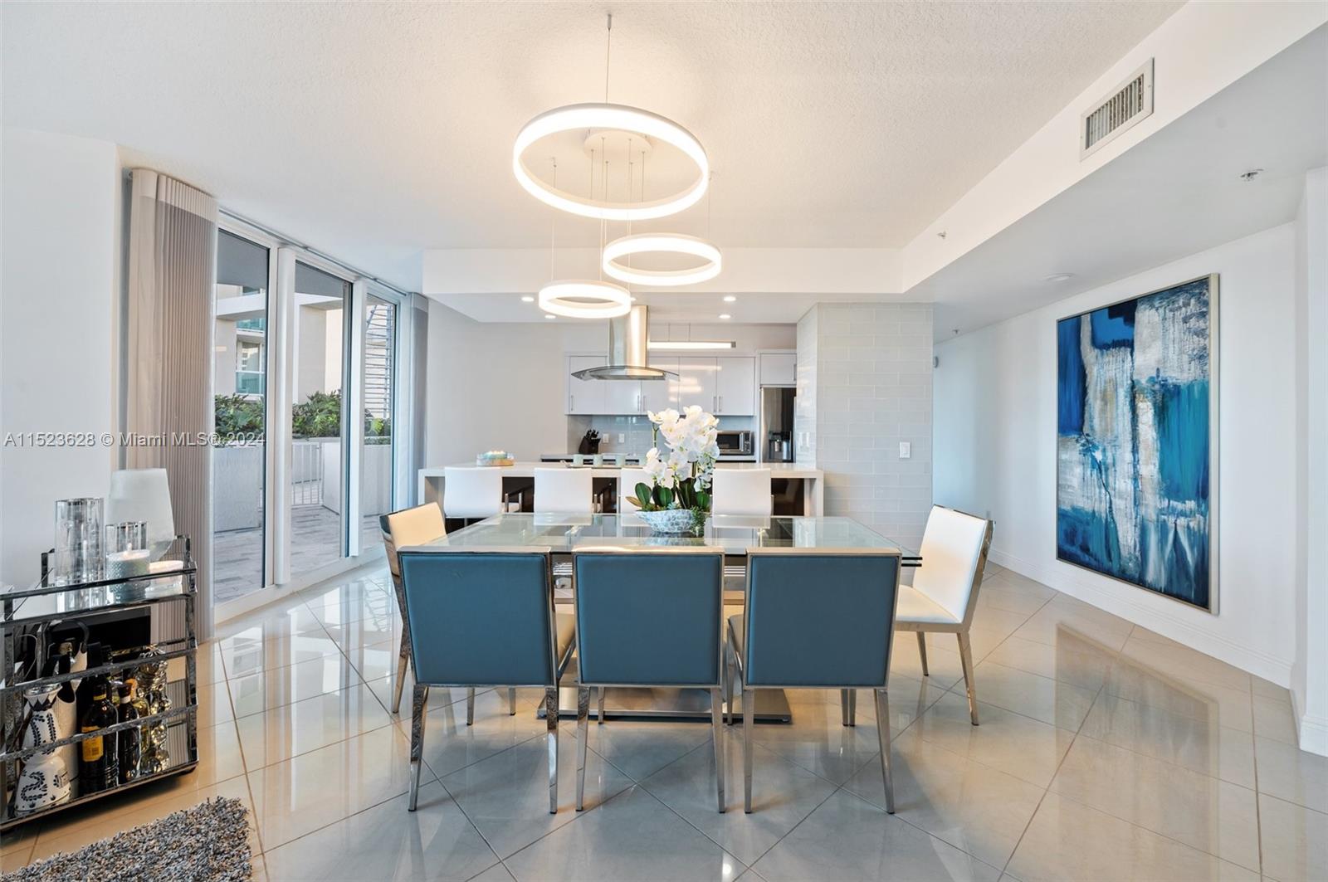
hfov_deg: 104.3
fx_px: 516
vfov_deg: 81.1
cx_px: 664
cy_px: 441
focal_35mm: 14
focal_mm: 14
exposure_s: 1/6
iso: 200
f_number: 8
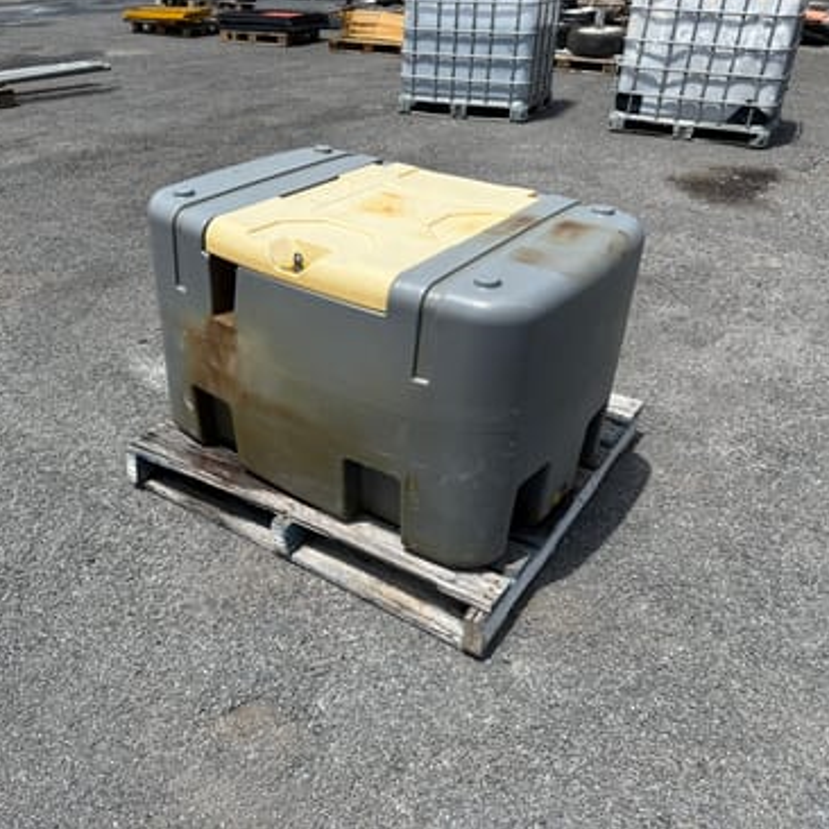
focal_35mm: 29
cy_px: 407
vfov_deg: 55.6
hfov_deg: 55.2
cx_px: 333
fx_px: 786
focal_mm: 6.76
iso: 80
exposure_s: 1/4975
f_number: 1.78
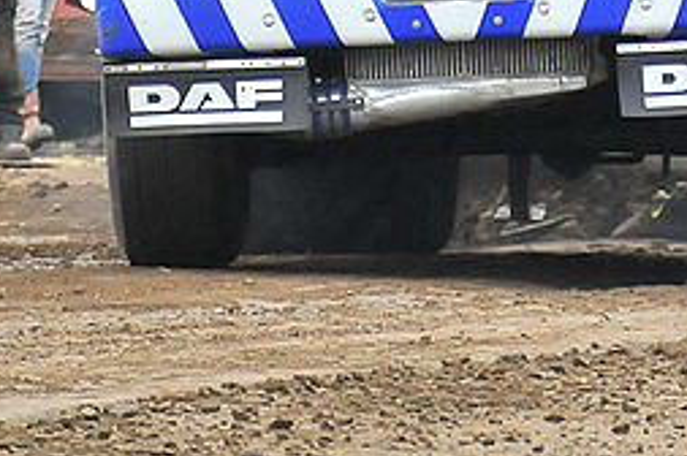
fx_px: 28893
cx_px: 348
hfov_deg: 1.4
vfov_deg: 0.9
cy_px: -396
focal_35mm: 1516
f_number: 5.6
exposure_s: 1/160
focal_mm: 250
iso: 1000
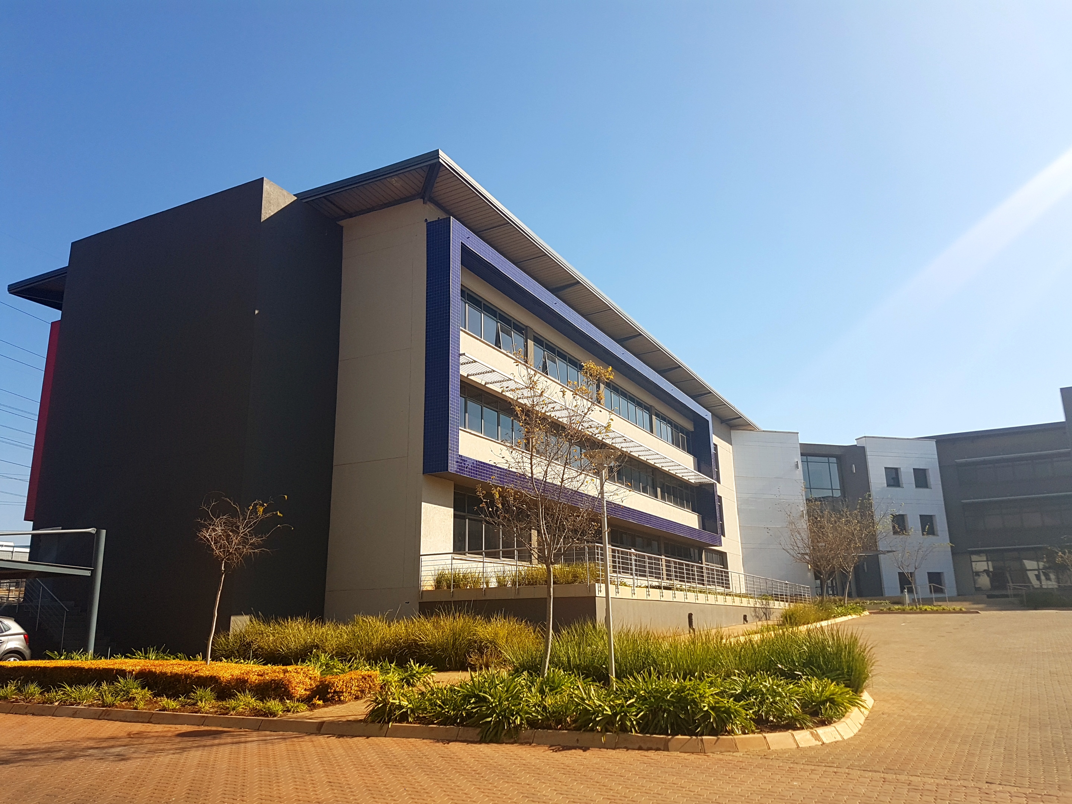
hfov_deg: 67.3
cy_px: 402
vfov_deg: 53.1
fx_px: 805
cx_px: 536
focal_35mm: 26
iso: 40
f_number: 1.7
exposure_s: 1/1800
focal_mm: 4.2
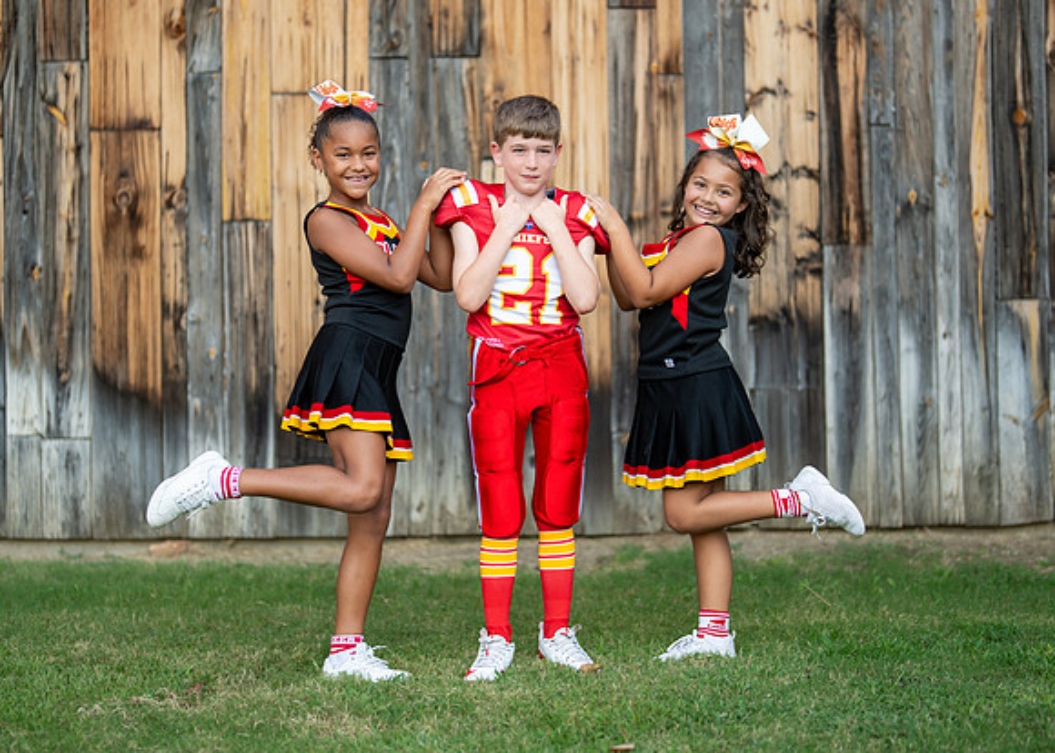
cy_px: 362
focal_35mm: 65
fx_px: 1960
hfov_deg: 30.1
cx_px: 537
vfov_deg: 21.7
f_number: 1.2
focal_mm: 50
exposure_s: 1/2000
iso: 125
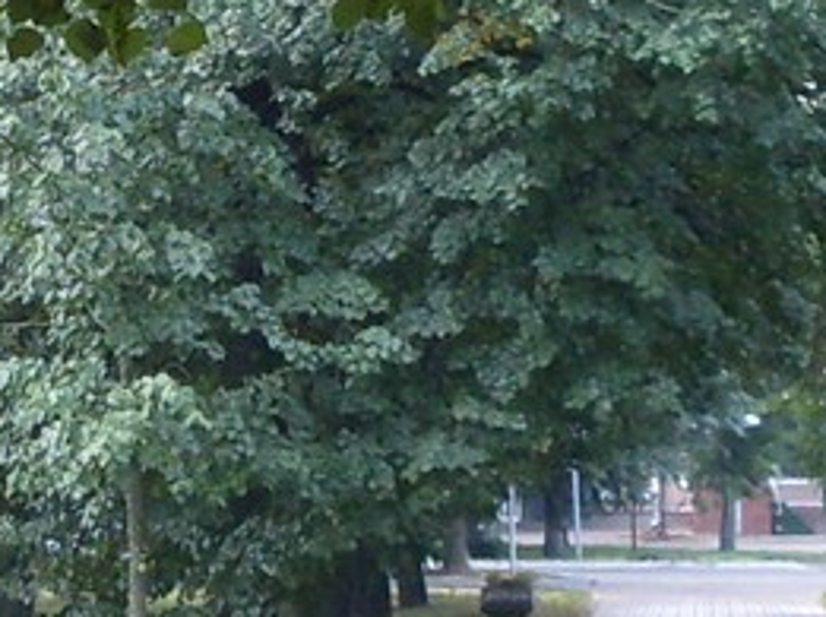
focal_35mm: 209
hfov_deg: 9.4
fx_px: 4980
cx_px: -49
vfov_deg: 7.1
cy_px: 277
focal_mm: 6.3
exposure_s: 1/45
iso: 100
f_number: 2.8
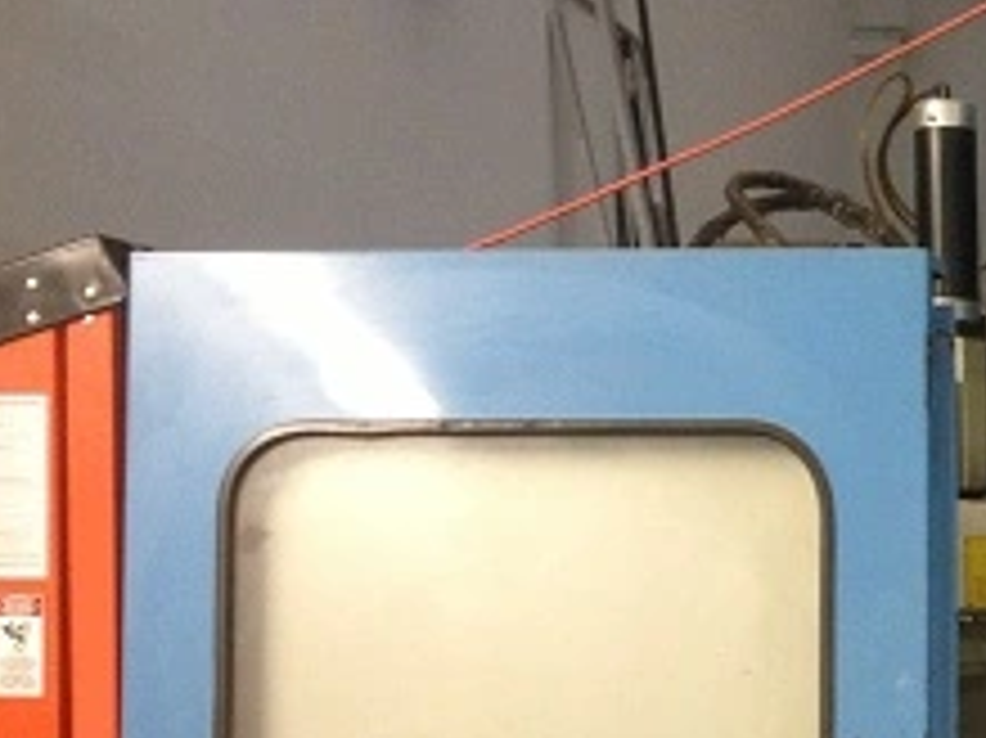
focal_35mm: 96
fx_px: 2733
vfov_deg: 15.1
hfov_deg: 19.1
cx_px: 1238
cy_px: 720
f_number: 2.4
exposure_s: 1/20
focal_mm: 4.28
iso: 200
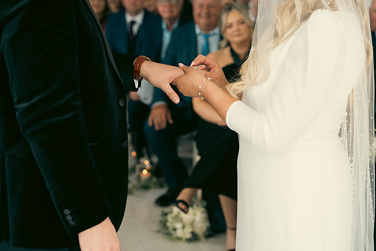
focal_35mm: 70
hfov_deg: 28.8
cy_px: 126
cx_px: 188
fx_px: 731
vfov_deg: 19.5
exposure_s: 1/160
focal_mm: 70
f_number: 3.5
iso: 400
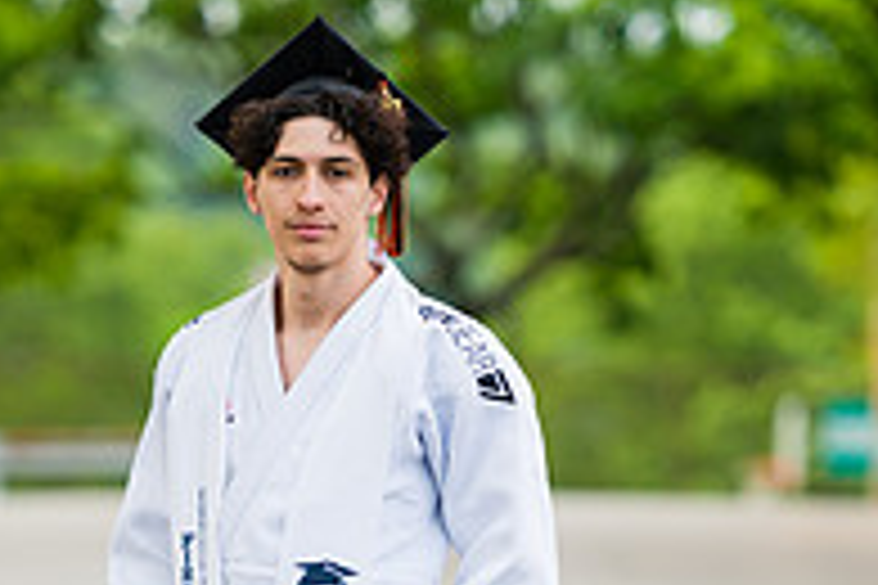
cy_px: 738
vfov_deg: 3.6
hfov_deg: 5.4
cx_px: 335
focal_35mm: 380
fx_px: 9267
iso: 200
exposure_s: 1/800
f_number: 3.2
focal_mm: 165
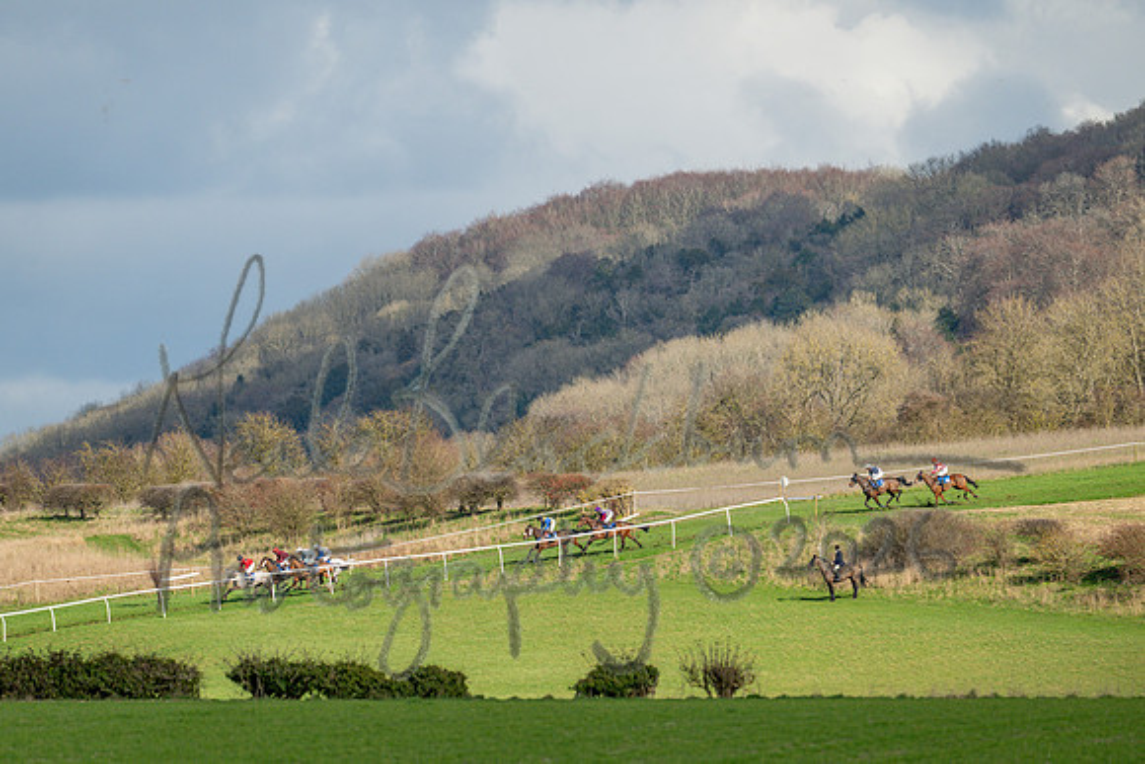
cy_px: 394
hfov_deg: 4.5
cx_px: 572
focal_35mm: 454
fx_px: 14449
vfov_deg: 3.0
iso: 320
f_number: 5.6
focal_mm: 400
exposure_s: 1/2500
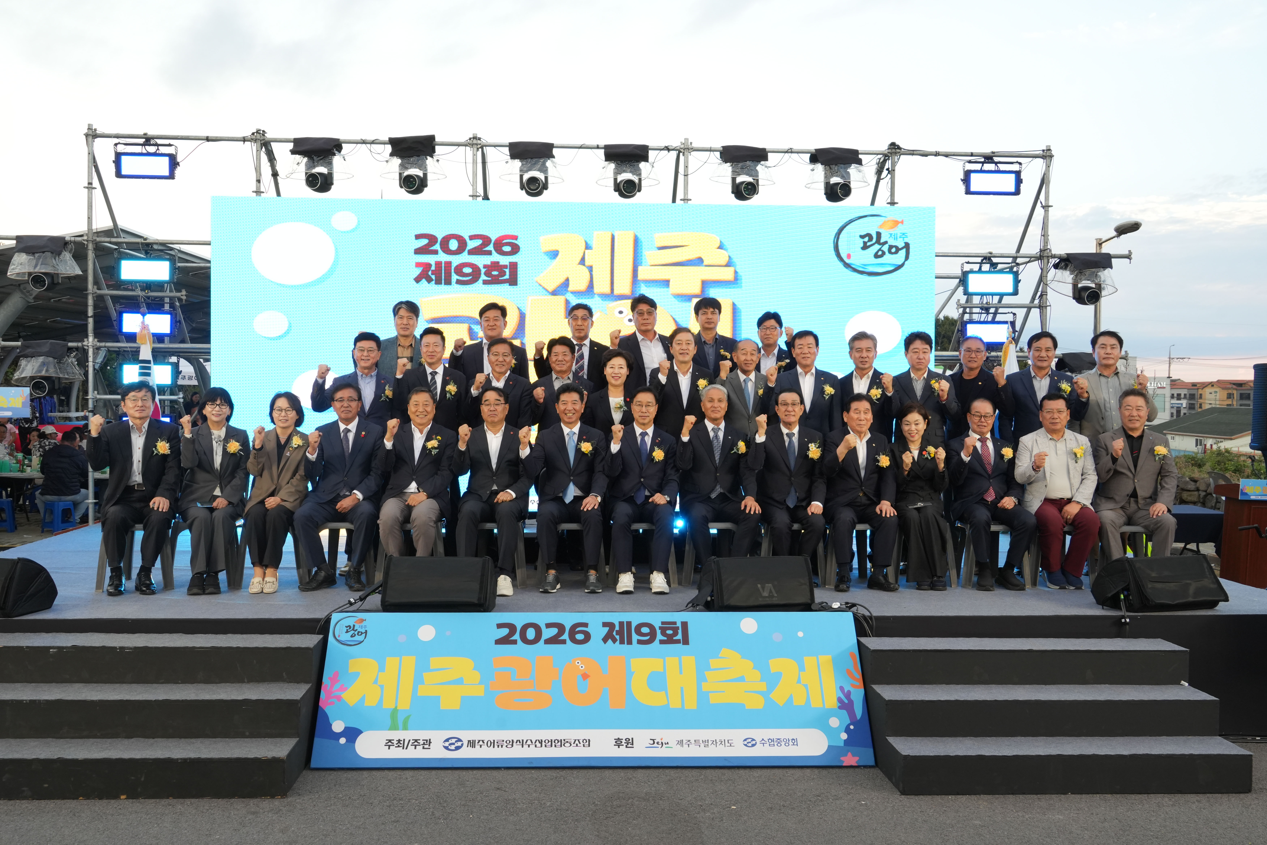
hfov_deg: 60.3
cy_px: 422
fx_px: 1091
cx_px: 634
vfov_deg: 42.3
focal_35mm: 31
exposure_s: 1/125
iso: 1250
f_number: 9
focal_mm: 31
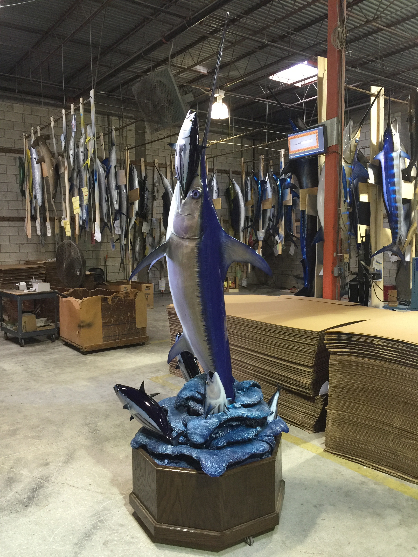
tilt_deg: -3.6
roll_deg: -0.5
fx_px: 467
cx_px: 209
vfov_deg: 61.7
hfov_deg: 48.2
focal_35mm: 29
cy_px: 278
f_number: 2.2
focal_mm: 4.15
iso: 80
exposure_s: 1/15
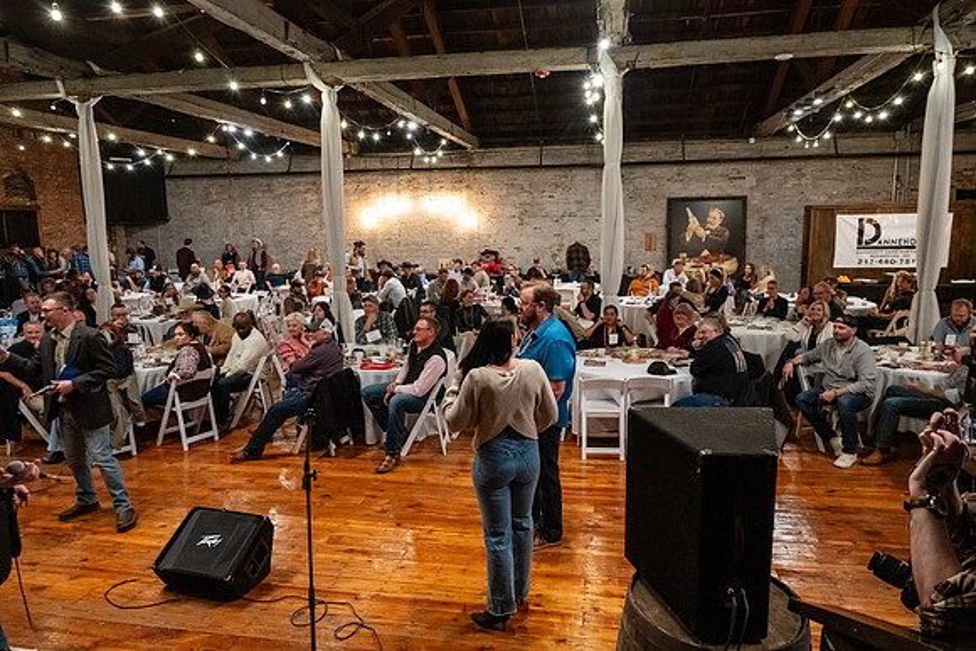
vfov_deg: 53.2
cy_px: 326
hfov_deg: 73.7
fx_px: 651
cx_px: 488
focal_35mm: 24
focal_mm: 24
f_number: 6.3
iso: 6400
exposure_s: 1/40
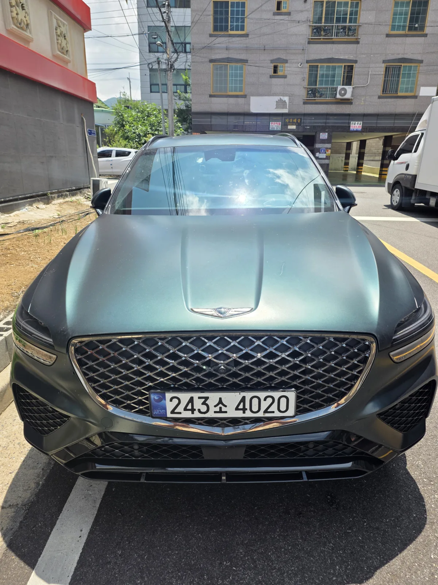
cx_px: 219
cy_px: 292
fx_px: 388
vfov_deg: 73.9
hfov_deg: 58.9
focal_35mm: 23
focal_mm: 6.3
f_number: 1.7
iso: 80
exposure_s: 1/3363
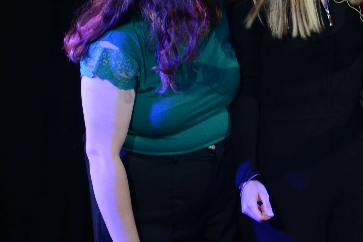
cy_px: 4
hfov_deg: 6.1
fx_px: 3388
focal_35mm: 336
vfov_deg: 4.1
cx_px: 336
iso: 800
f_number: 5.6
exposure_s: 1/100
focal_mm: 105
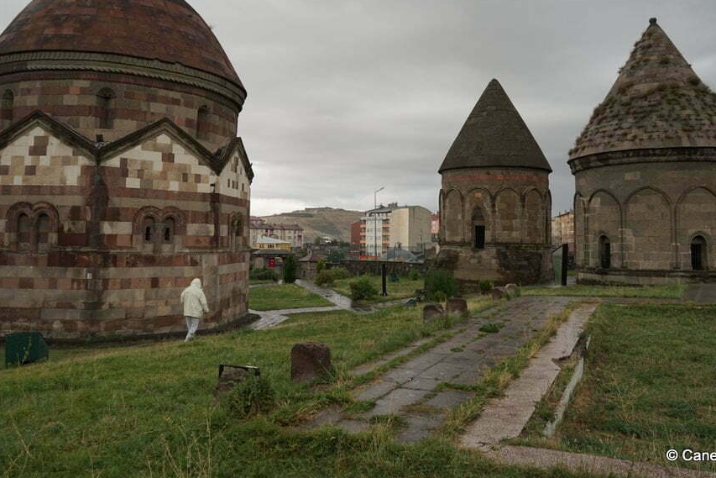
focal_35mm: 30
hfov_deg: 61.9
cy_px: 194
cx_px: 367
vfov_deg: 43.4
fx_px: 597
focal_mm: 25
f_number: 9
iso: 250
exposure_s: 1/60
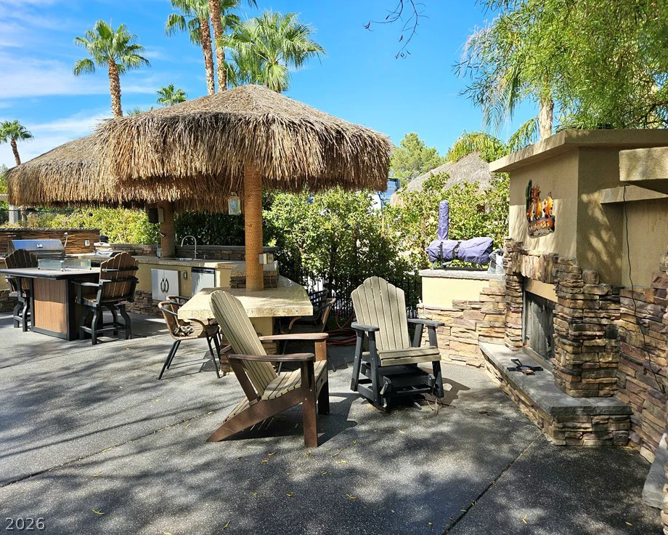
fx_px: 494
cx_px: 338
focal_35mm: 25
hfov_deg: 68.1
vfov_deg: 56.8
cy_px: 257
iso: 25
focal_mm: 5.4
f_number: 1.8
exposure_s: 1/1111
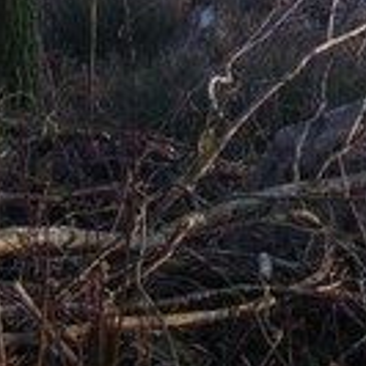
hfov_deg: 11.1
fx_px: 1878
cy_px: -198
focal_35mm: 157
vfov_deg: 10.7
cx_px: 336
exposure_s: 1/80
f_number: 2.8
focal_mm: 5.7
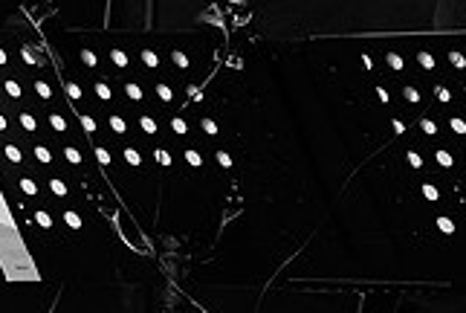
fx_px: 17637
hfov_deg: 1.5
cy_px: -88
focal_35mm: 1360
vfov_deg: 1.0
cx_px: 90
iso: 3200
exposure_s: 1/500
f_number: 5.6
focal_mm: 200
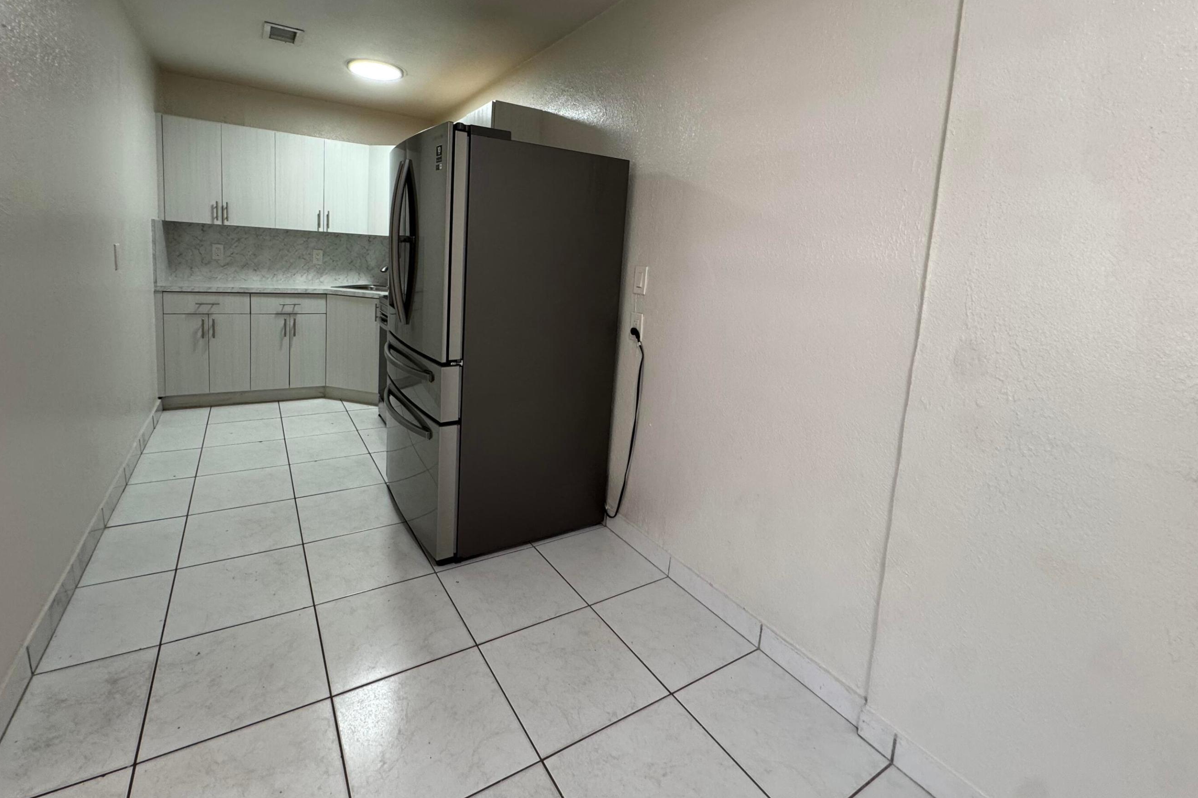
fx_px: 532
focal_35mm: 16
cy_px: 322
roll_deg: -3.8
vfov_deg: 73.0
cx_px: 559
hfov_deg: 96.6
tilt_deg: -8.3
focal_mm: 2.22
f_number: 2.2
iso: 200
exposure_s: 1/60
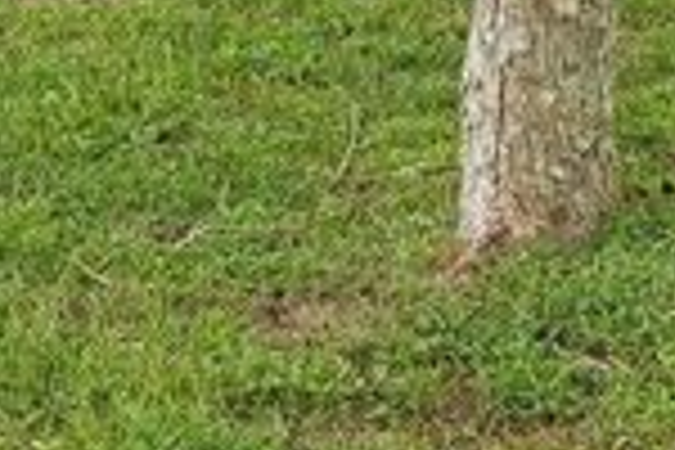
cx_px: -252
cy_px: -254
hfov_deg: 16.7
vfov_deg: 11.4
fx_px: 2146
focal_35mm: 114
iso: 100
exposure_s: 1/20
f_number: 9
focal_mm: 16.8
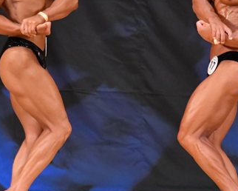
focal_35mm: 643
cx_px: 34
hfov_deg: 3.0
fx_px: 4532
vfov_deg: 2.4
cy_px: 65
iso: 6400
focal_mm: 190
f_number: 5.6
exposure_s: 1/400
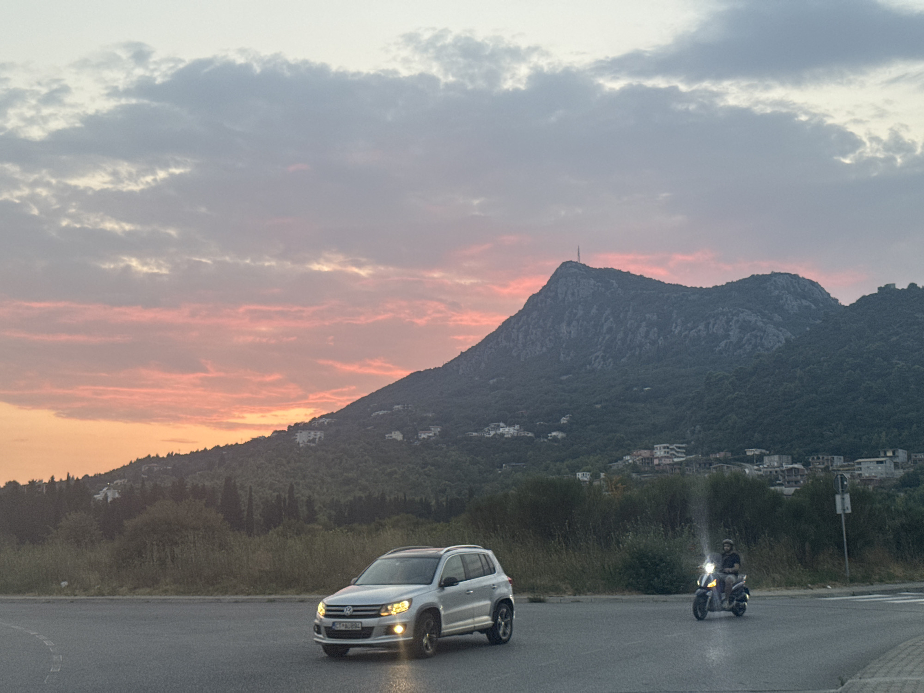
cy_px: 346
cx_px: 462
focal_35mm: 48
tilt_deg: +9.9
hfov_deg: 39.7
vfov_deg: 30.3
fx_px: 1281
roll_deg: +0.5
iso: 64
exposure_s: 1/121
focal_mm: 6.76
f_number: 1.78
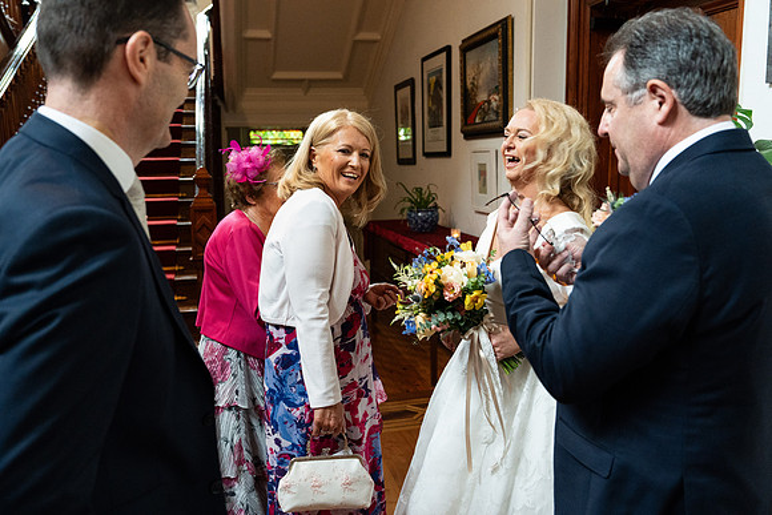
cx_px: 386
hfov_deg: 61.9
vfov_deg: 43.6
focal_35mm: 30
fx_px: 643
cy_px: 258
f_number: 3.5
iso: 5000
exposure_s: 1/200
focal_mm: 30
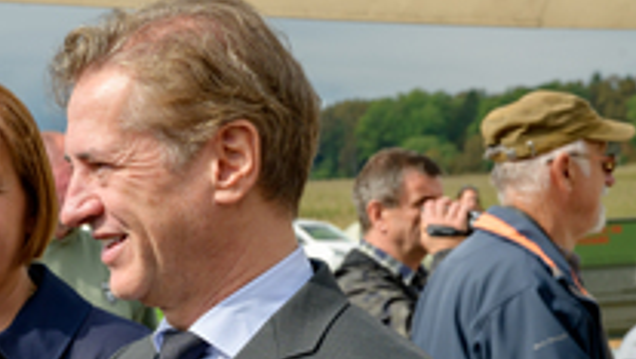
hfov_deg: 16.7
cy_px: 321
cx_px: -43
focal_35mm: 125
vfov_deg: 9.7
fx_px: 2110
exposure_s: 1/320
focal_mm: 55
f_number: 9
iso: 250
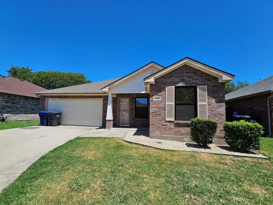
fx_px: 110
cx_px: 129
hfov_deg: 102.0
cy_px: 108
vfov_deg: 85.6
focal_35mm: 14
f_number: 2.2
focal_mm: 2.2
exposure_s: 1/2851
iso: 50
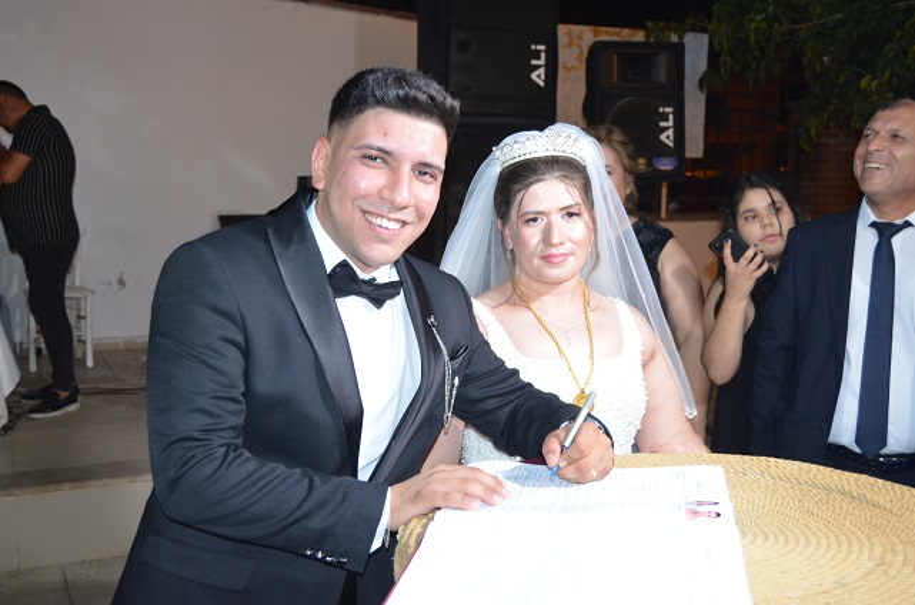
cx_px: 458
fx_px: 989
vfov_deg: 34.0
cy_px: 302
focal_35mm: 39
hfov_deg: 49.7
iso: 1800
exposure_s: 1/60
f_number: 4
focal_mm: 26
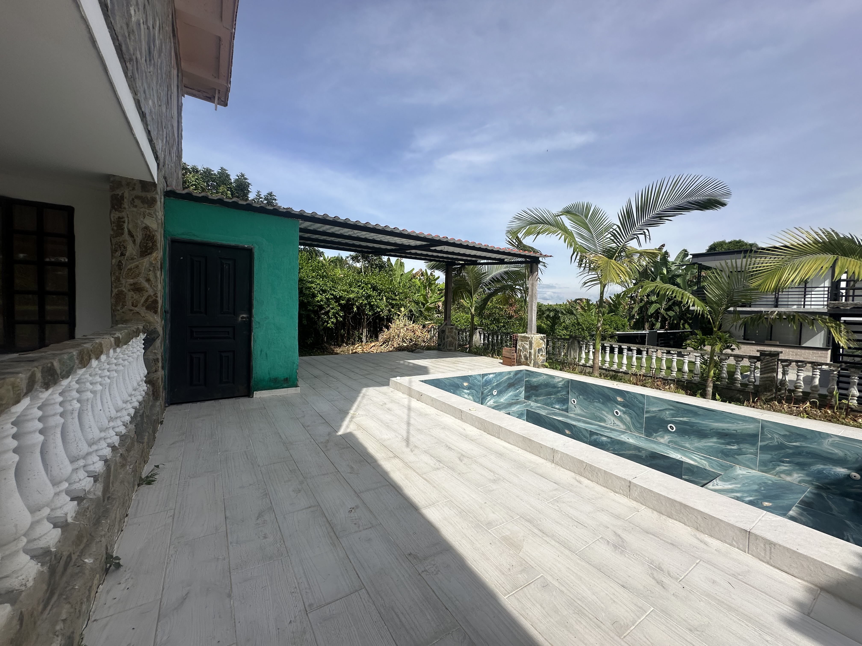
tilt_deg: +2.5
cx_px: 431
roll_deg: -0.3
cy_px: 323
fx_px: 349
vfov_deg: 85.7
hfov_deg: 102.1
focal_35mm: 14
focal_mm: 2.22
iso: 50
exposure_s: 1/2882
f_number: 2.2
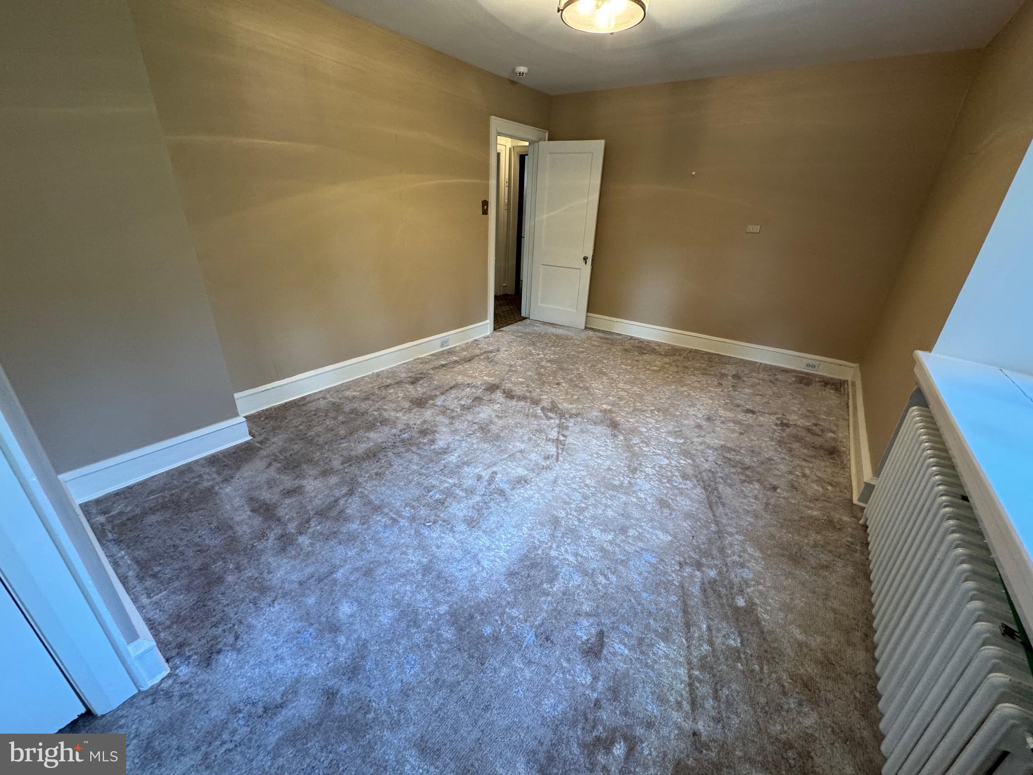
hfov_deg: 102.1
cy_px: 388
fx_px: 418
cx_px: 516
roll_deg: -2.4
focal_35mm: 14
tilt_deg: -24.4
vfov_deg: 85.7
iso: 160
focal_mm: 2.22
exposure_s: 1/60
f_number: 2.2
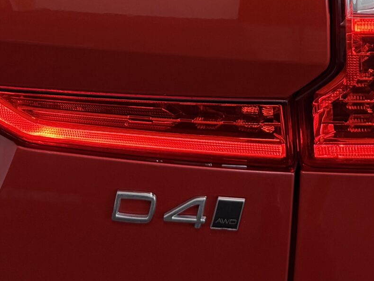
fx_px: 843
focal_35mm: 78
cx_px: 189
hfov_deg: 25.0
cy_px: -117
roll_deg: +1.2
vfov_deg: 17.4
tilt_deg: -8.9
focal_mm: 6.76
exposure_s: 1/100
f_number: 1.78
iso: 400
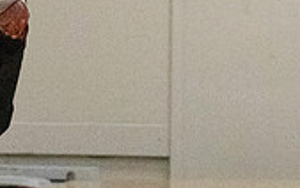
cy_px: 106
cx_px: -179
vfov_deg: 2.2
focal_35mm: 607
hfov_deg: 3.4
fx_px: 4968
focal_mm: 116
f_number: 4
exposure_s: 1/1250
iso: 10000
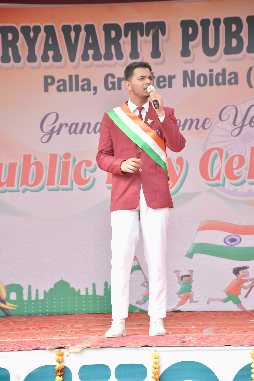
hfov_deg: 7.9
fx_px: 1841
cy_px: 190
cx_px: 127
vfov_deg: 11.8
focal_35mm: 174
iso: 160
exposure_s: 1/125
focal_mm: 116
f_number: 7.1
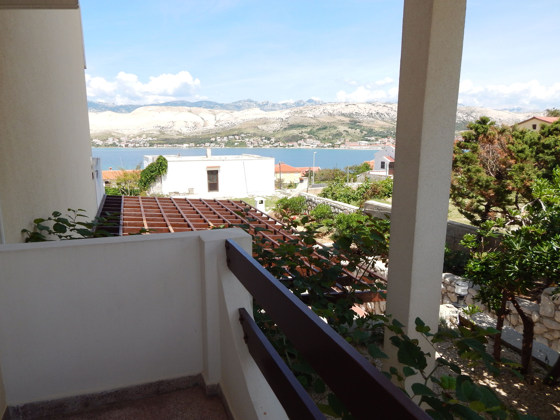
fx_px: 388
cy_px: 216
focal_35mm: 24
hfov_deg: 71.6
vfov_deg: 56.8
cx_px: 275
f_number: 3
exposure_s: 1/1000
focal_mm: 4
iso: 125
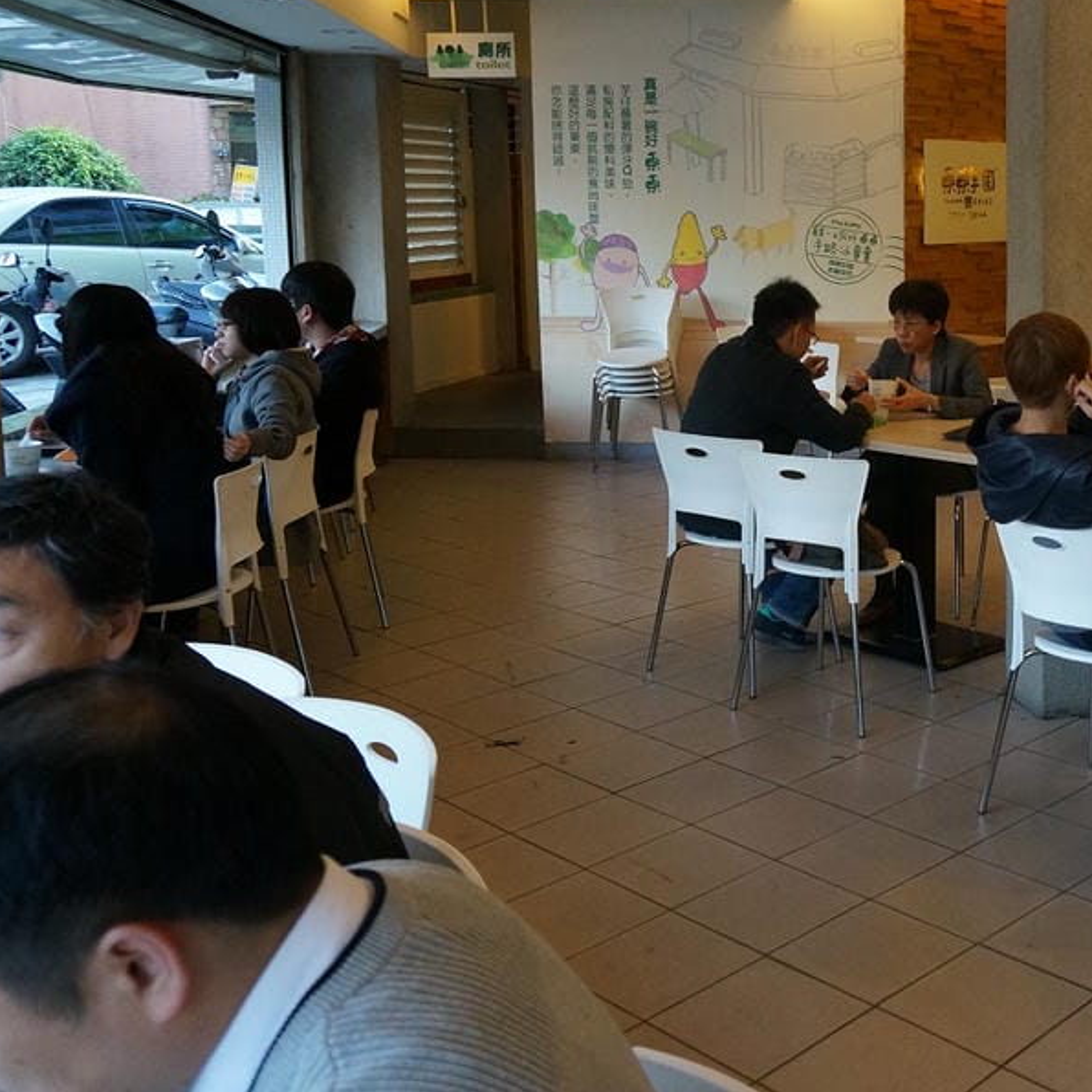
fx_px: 1463
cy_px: 388
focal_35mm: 41
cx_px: 1006
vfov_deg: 40.5
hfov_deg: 37.9
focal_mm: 16
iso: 1000
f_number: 4
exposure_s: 1/160
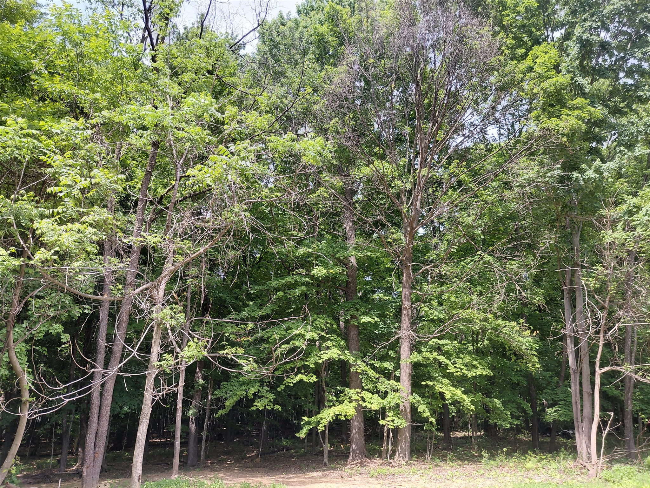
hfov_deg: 69.4
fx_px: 469
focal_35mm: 25
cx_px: 325
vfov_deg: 54.9
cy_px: 244
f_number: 1.8
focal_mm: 4.69
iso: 50
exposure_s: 1/390
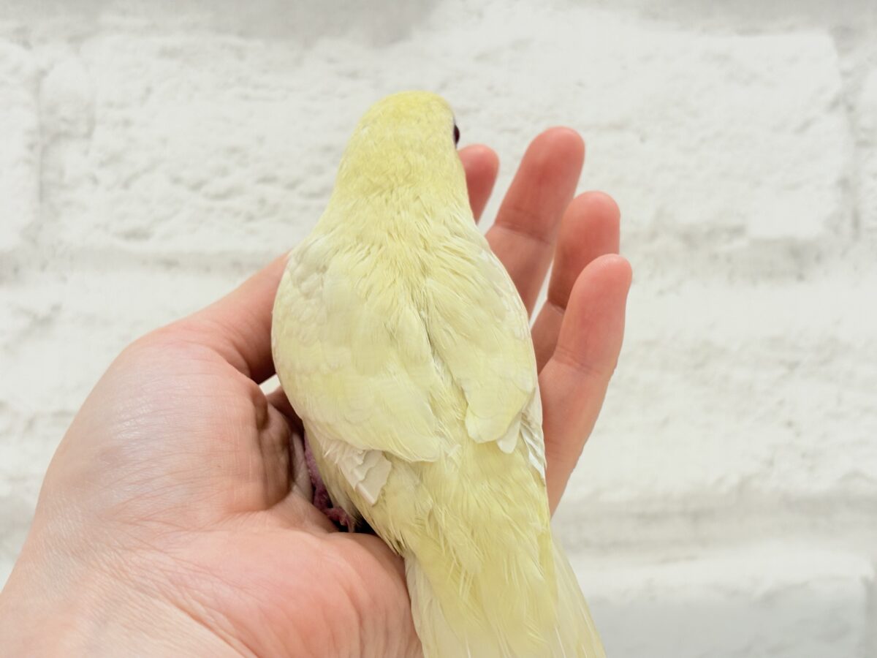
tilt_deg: -3.7
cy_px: 329
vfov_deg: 28.0
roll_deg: +1.8
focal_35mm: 52
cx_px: 438
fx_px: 1317
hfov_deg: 36.8
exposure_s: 1/50
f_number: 1.6
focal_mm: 5.96
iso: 40
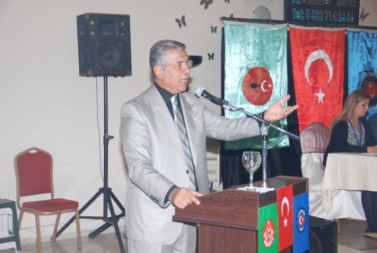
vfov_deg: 21.7
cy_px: 126
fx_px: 661
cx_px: 188
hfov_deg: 31.8
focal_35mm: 63
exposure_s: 1/60
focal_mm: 42
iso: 200
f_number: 4.5
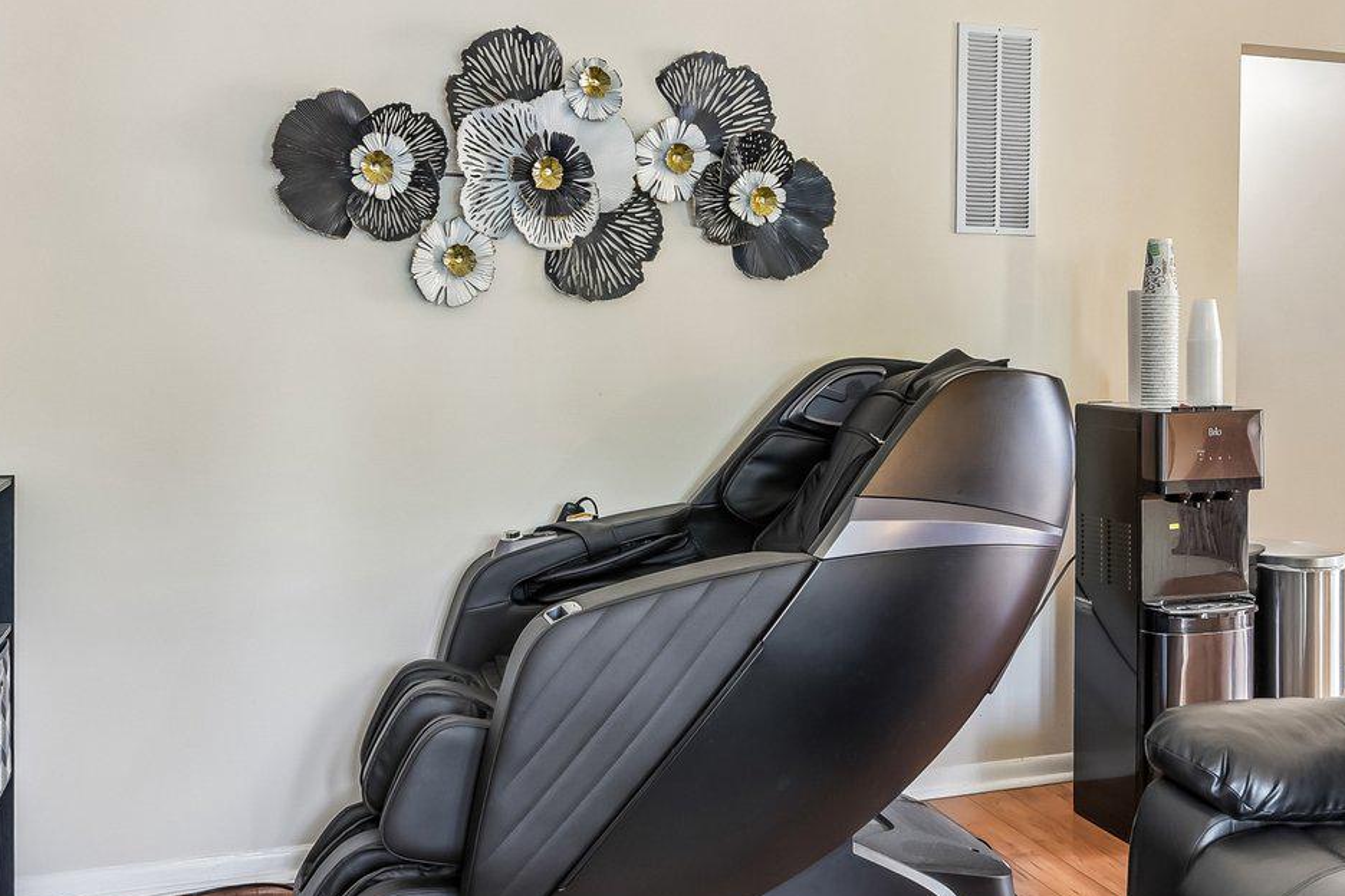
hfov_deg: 54.3
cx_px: 741
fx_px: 1308
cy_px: 332
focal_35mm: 35
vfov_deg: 37.6
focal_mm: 16
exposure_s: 1/8
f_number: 8
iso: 400
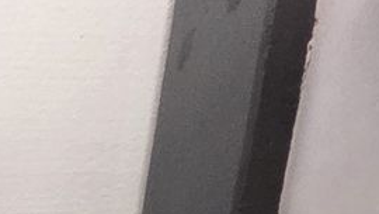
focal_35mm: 112
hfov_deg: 12.7
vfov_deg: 4.9
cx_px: -623
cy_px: 1362
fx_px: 1126
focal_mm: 2.2
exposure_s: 1/50
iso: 320
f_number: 1.9
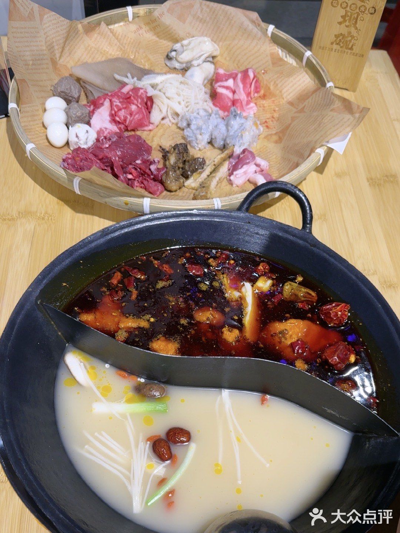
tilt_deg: -59.6
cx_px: 200
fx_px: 370
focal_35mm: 24
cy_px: 266
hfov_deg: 56.8
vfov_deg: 71.6
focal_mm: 6.86
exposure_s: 1/130
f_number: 1.78
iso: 64
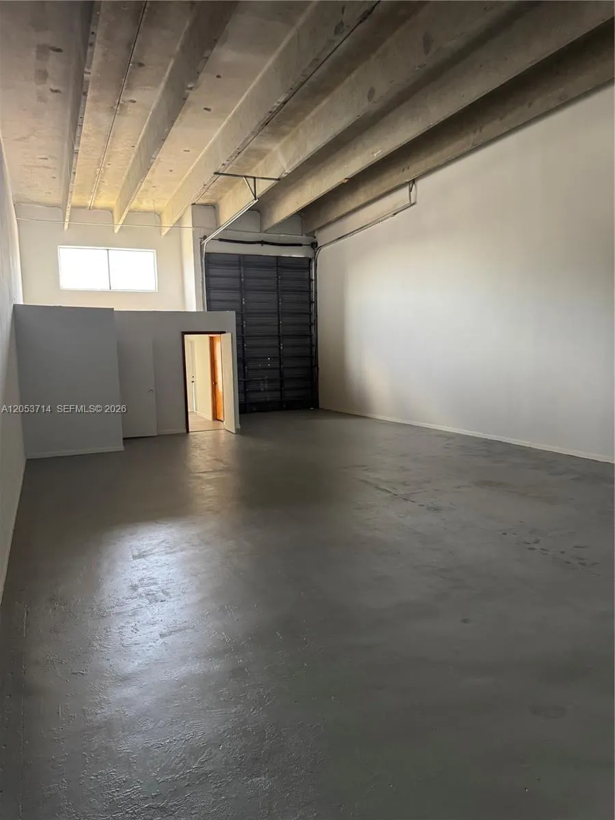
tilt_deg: -5.7
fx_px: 569
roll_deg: +1.8
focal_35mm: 24
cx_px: 308
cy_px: 410
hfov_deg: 56.8
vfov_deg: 71.6
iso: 500
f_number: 1.78
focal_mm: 6.76
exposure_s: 1/60
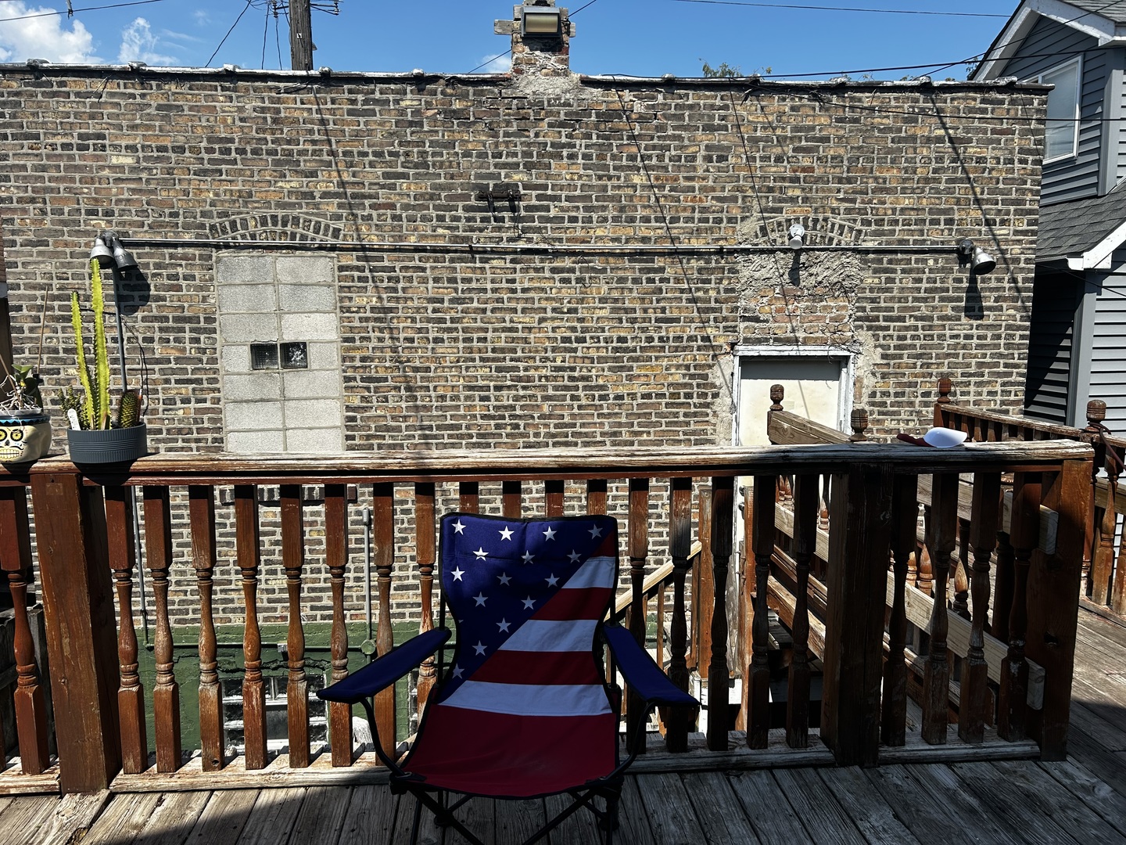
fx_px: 846
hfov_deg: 67.3
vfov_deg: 53.1
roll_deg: +0.7
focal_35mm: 26
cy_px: 422
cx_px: 563
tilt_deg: -7.2
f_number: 1.5
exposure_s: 1/3831
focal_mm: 5.7
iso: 50
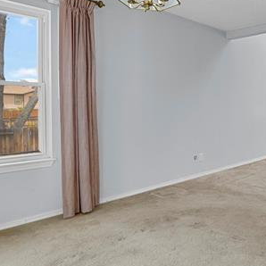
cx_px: 199
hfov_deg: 50.4
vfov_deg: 52.3
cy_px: 112
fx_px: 270
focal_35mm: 31
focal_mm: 17
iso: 250
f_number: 8
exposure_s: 1/1.67
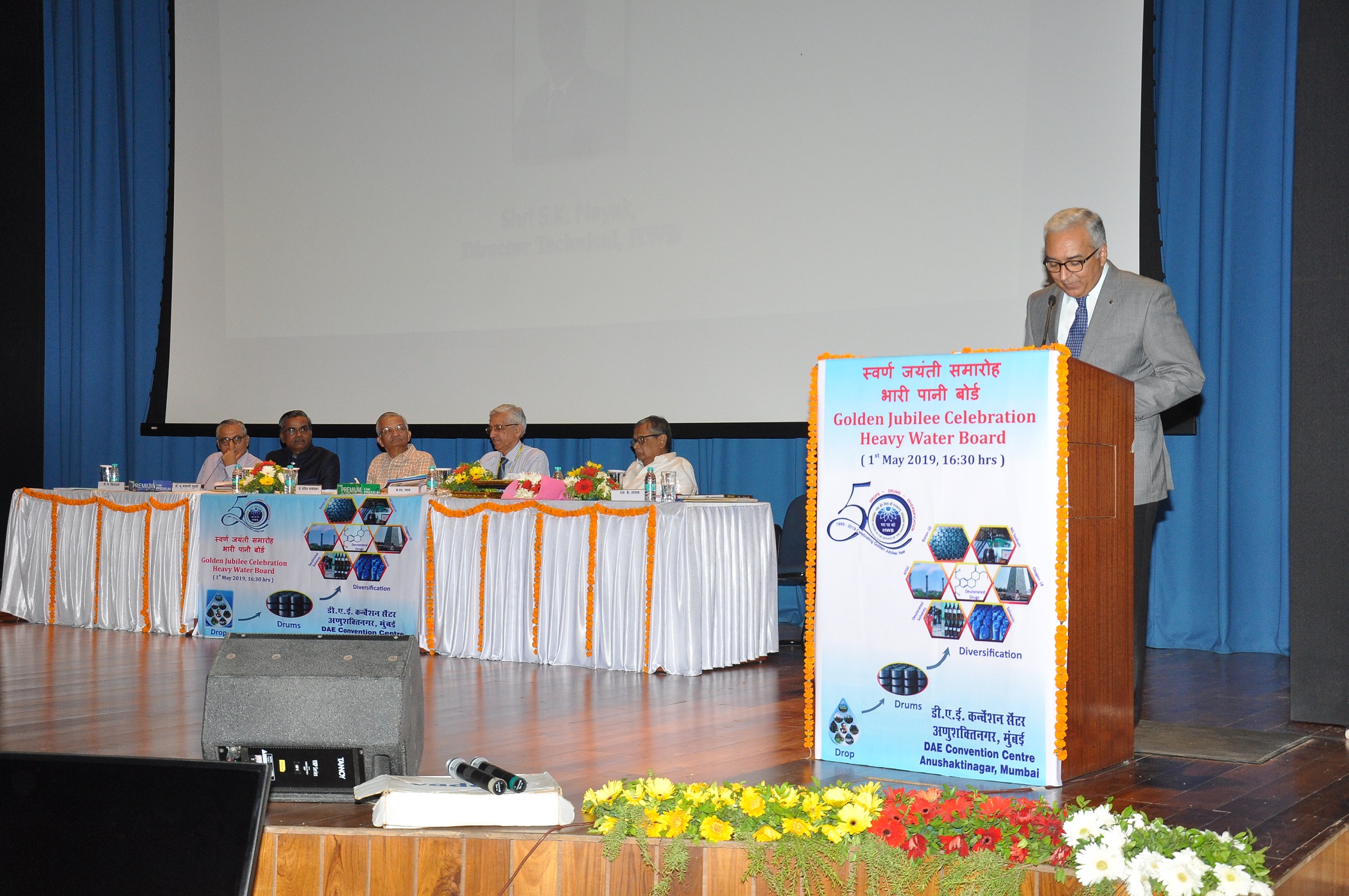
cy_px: 448
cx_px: 674
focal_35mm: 48
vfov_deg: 28.0
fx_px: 1796
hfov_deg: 41.2
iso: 1000
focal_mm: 32
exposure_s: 1/125
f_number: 5.6
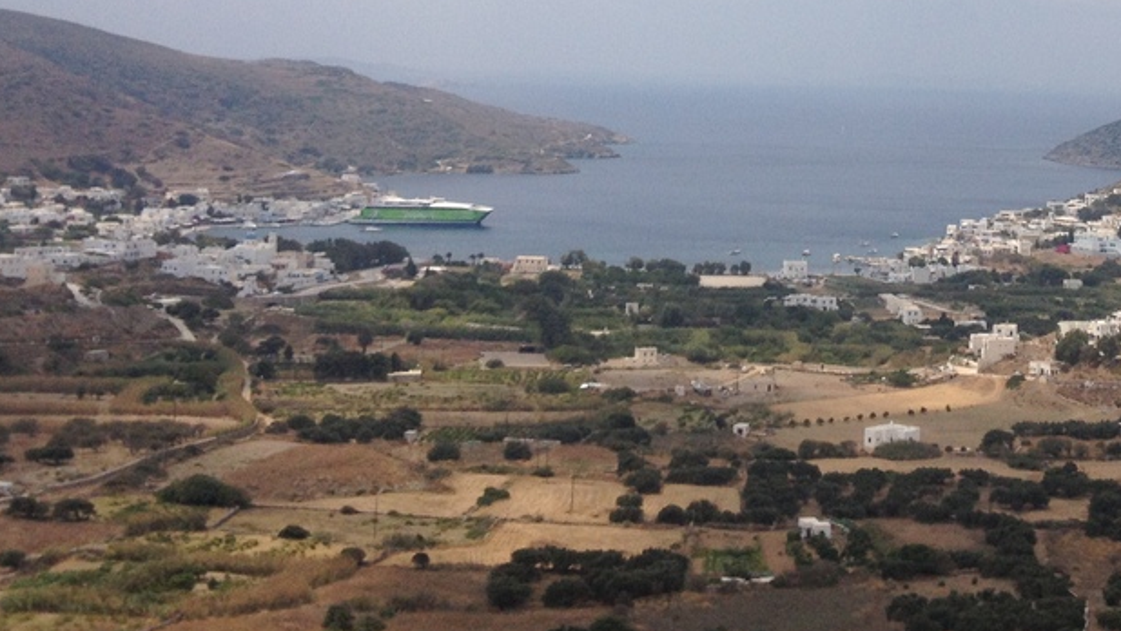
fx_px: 2200
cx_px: 918
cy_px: -180
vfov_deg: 15.6
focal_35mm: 74
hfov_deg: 27.9
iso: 50
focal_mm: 4.28
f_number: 2.4
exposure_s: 1/3690
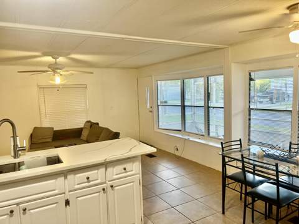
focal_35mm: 26
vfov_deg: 53.0
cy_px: 112
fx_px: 224
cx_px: 150
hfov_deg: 67.4
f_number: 1.5
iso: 100
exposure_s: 1/60
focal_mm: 5.7
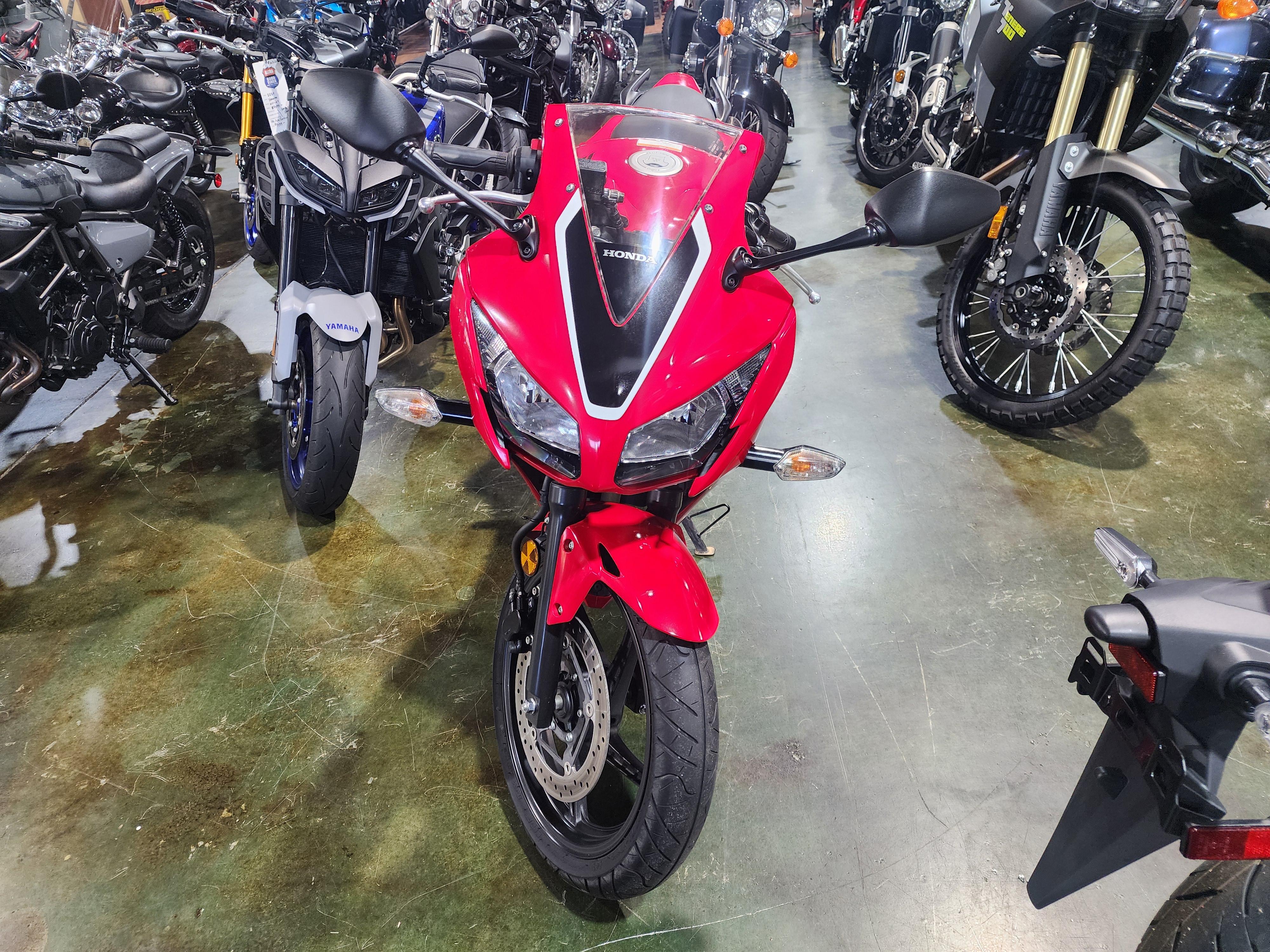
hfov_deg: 73.9
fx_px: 844
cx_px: 635
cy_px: 476
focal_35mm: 23
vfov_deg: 58.9
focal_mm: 6.4
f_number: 1.8
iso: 320
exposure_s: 1/120
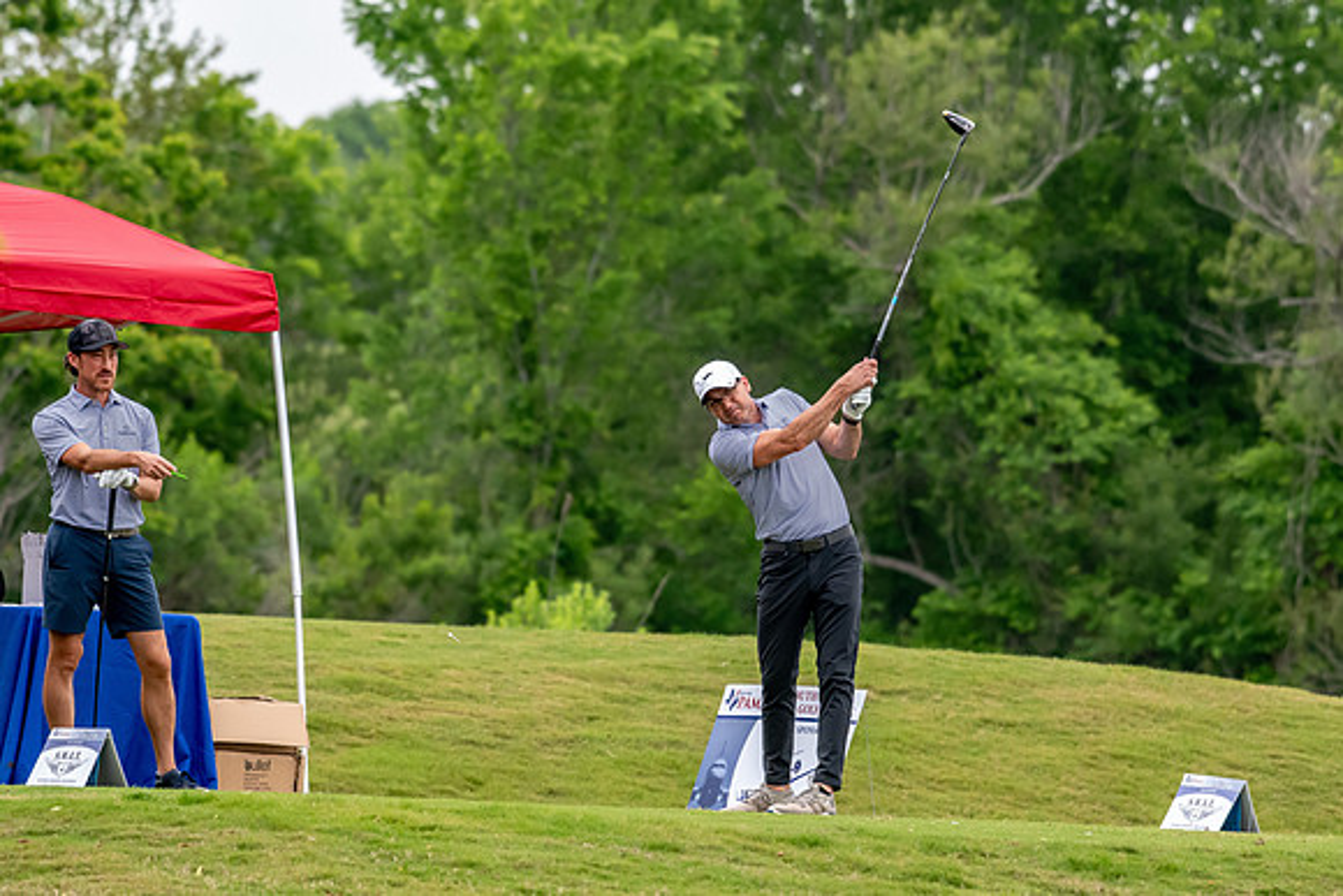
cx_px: 672
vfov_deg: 3.2
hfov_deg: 4.7
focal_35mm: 435
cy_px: 448
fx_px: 16231
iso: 1800
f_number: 5.6
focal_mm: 290
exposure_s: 1/2000
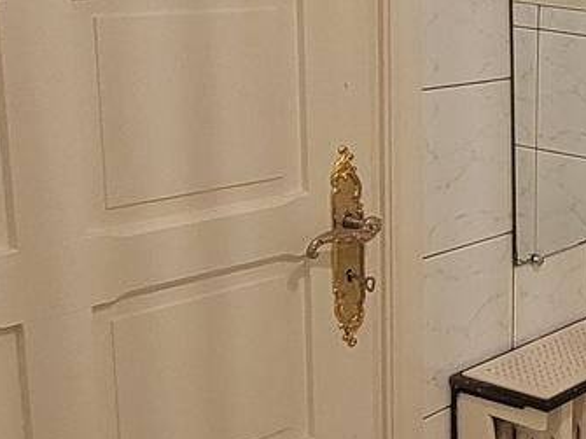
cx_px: 987
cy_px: 180
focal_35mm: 67
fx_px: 1134
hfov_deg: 21.6
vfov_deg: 21.9
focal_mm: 2.2
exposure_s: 1/60
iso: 400
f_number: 2.2
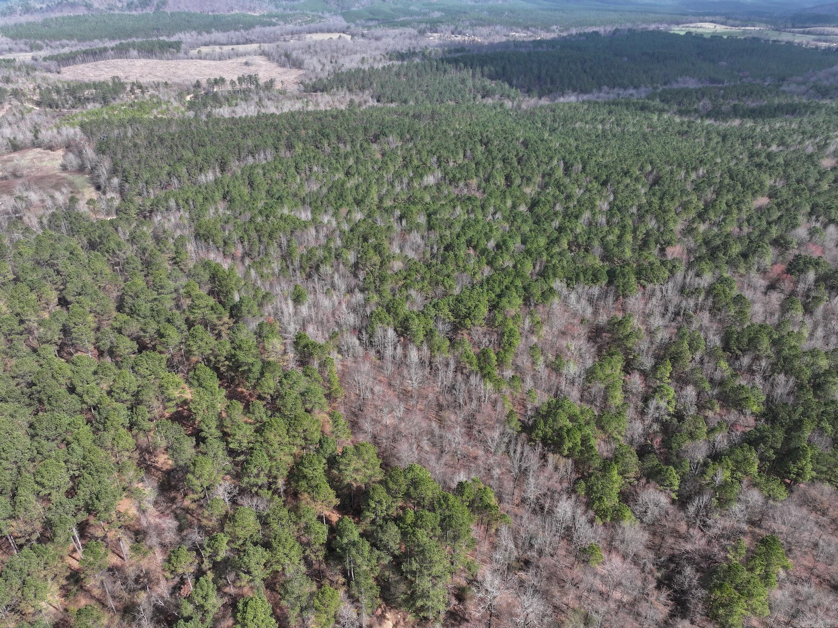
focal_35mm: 24
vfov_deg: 56.8
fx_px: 581
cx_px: 419
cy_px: 314
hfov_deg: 71.6
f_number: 2.8
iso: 100
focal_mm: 12.29
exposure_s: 1/1000
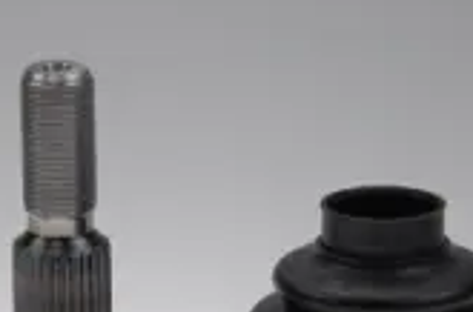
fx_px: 3406
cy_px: 409
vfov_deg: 5.2
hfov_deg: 7.9
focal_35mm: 260
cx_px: 149
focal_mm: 62
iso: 320
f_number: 5.6
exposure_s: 1/500
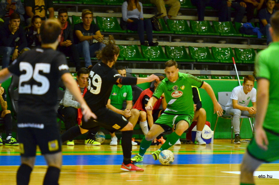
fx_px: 1856
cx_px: 140
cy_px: 92
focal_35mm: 240
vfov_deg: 5.7
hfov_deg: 8.6
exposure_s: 1/800
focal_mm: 160
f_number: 2.8
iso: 2500
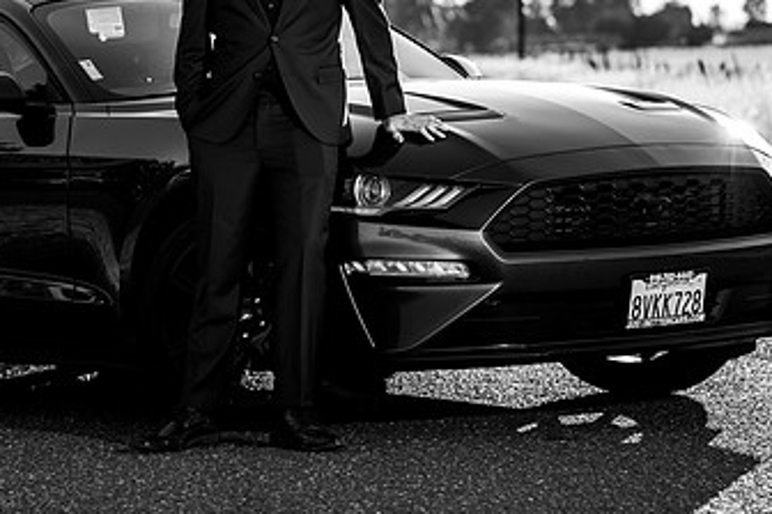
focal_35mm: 185
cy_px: 77
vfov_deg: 7.4
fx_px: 3967
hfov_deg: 11.1
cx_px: 269
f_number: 4
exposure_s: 1/250
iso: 31
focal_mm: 102
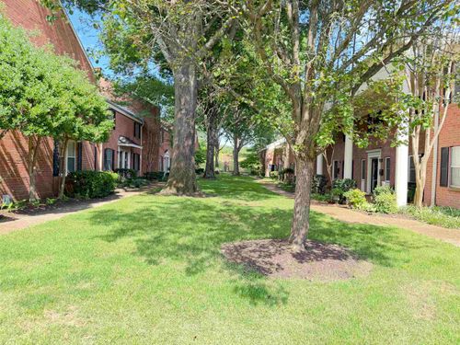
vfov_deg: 56.8
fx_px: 319
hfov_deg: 71.6
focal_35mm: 24
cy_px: 172
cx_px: 230
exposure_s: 1/275
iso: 80
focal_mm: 6.76
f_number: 1.78
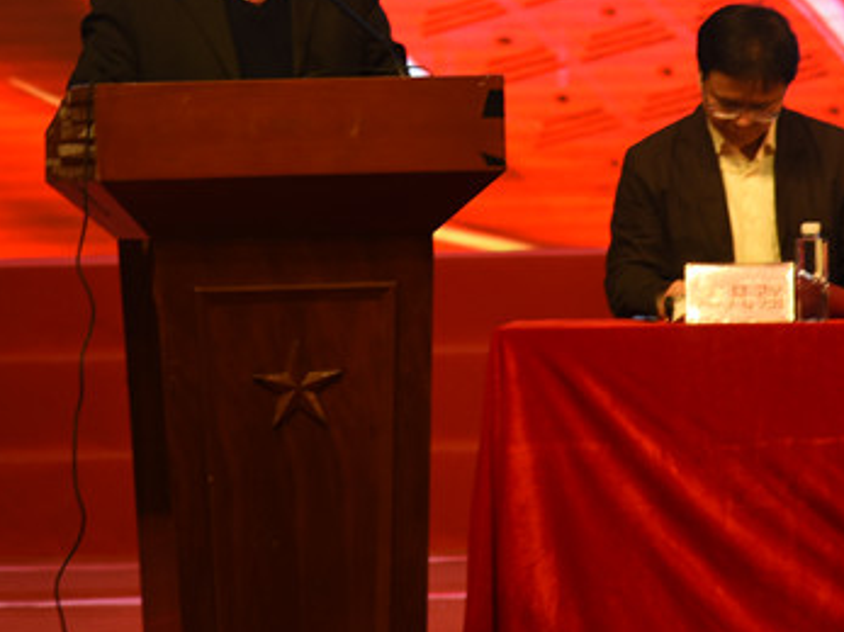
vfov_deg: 5.0
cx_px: 377
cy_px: -24
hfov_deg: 6.7
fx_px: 7190
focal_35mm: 295
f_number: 4
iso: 800
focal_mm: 112
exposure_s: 1/80
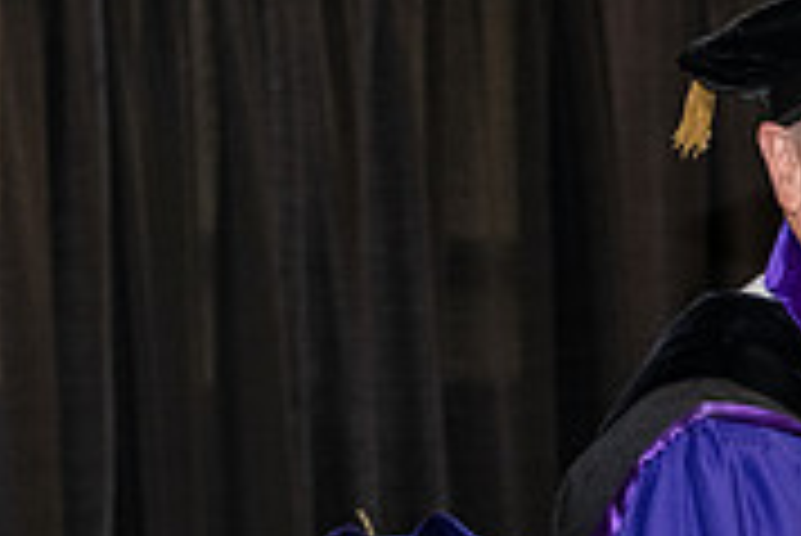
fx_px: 5077
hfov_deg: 8.9
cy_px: 493
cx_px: 1080
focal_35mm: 228
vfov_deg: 6.0
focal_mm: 70
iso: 2500
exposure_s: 1/200
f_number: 5.6
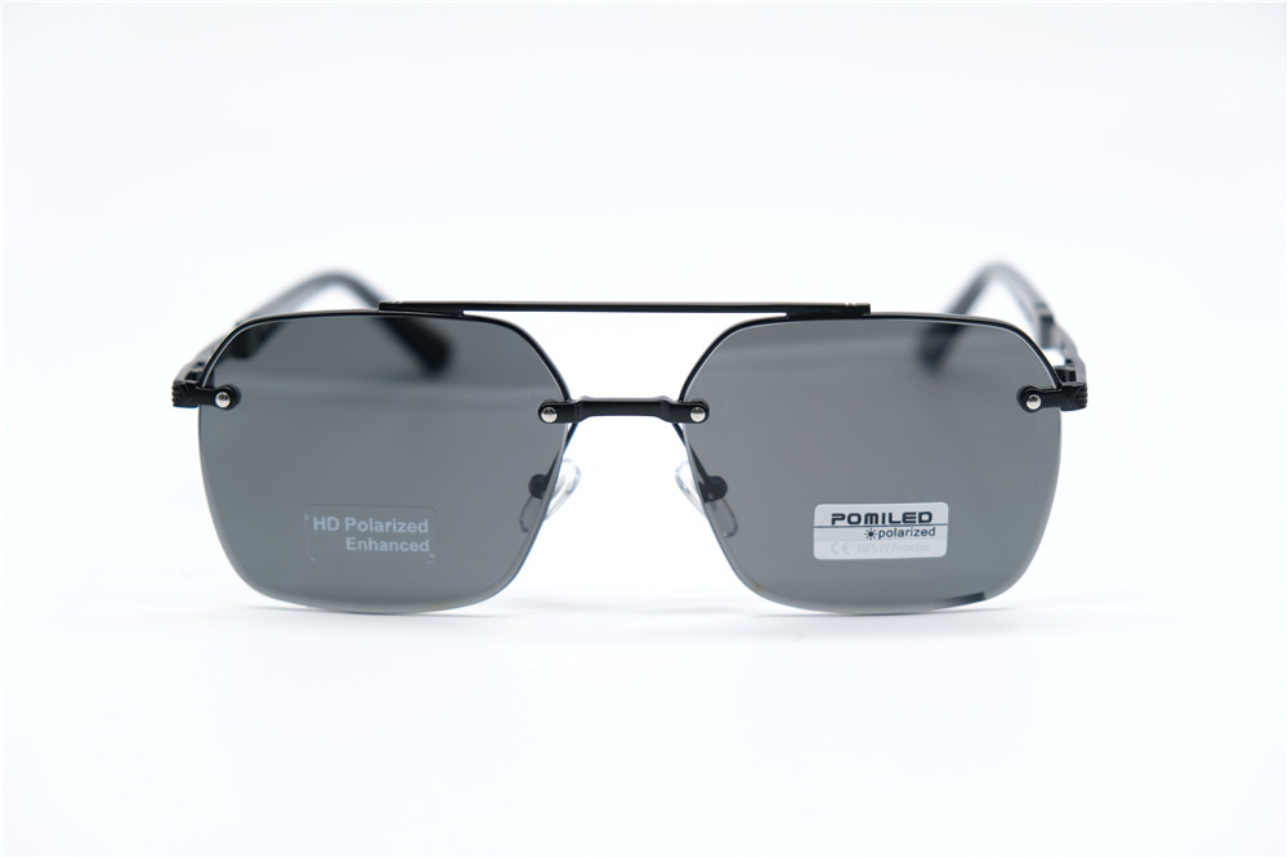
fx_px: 2289
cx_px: 644
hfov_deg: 31.4
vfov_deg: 21.2
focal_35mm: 64
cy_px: 429
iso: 160
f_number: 4
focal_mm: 42.5
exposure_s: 1/150
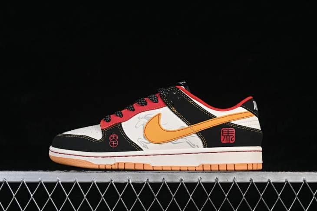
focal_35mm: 75
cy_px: 106
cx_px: 158
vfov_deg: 18.2
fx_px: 660
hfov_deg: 27.0
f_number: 8
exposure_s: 1/80
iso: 160
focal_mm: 50
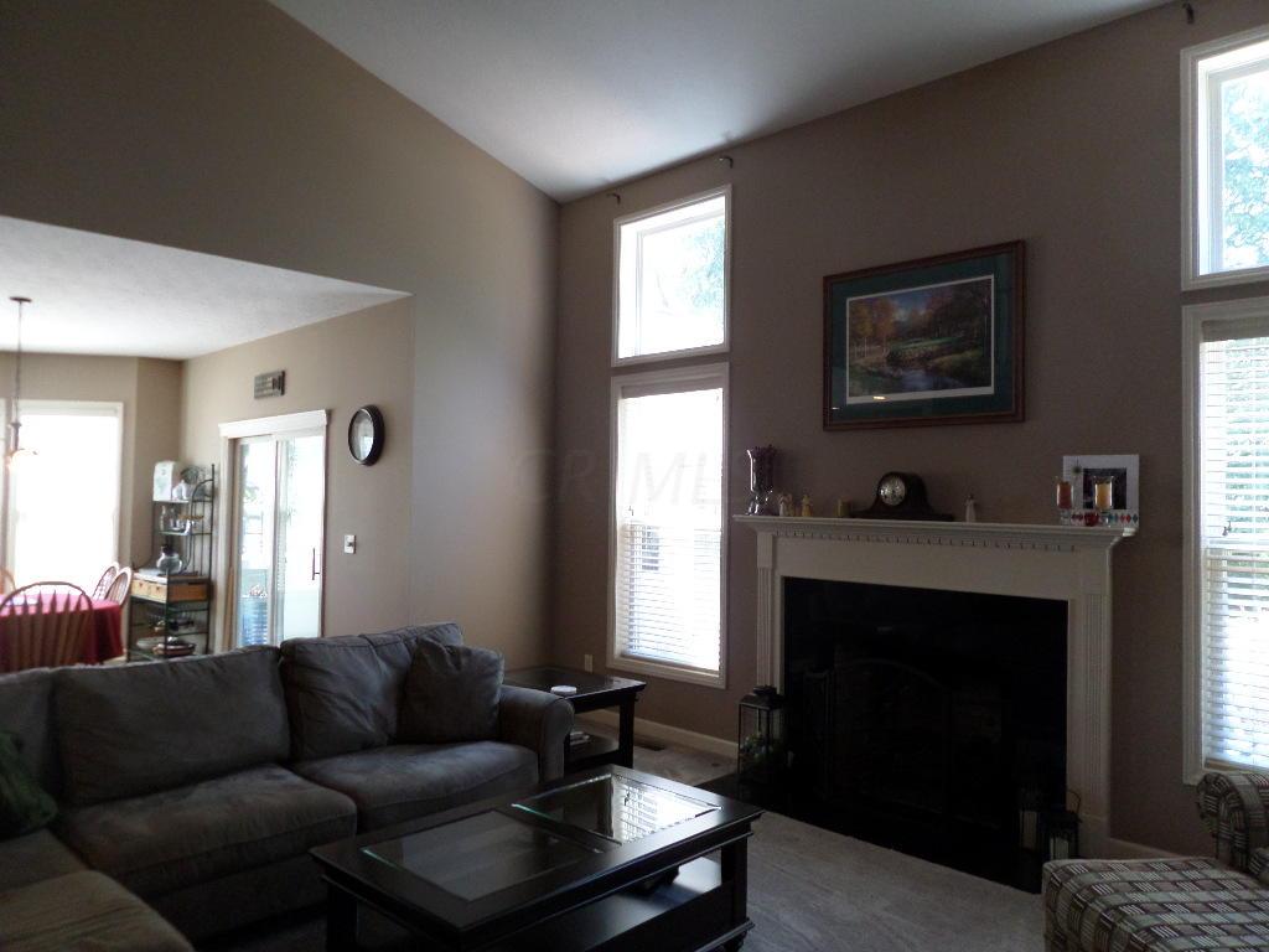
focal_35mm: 24
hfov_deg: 71.6
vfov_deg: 56.8
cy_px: 476
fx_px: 880
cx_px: 634
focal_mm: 4.3
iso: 160
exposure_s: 1/30
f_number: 3.1
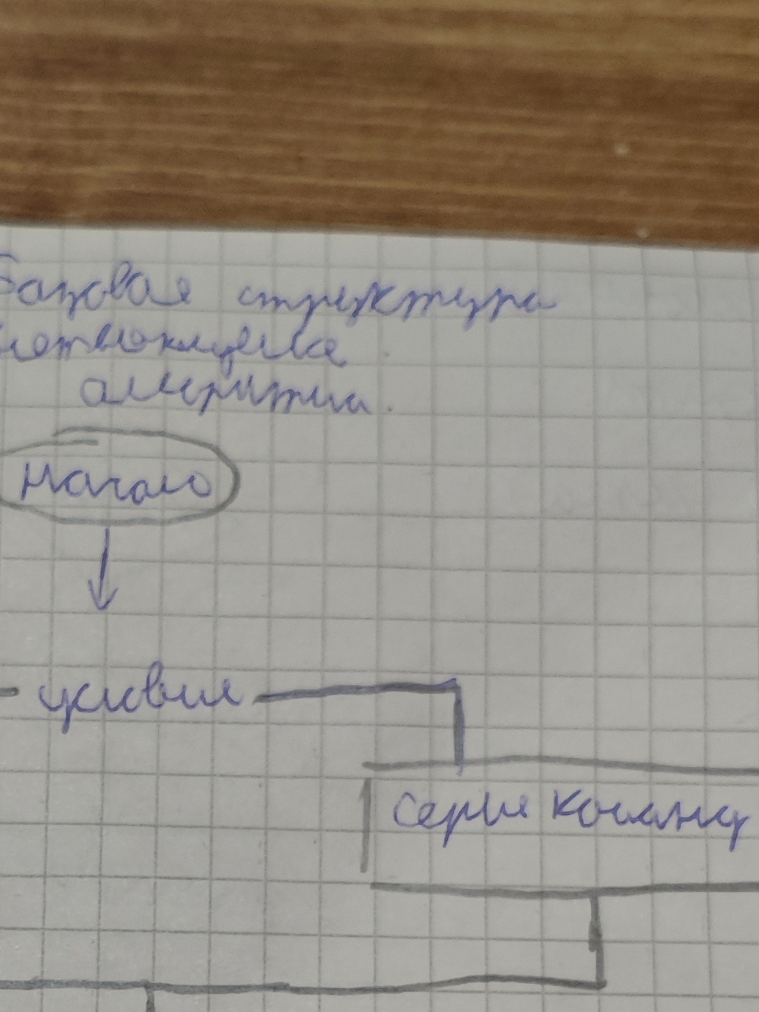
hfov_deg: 18.3
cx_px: 159
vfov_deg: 23.1
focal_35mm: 80
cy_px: 1093
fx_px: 2339
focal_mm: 4.94
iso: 200
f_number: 1.59
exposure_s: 1/50
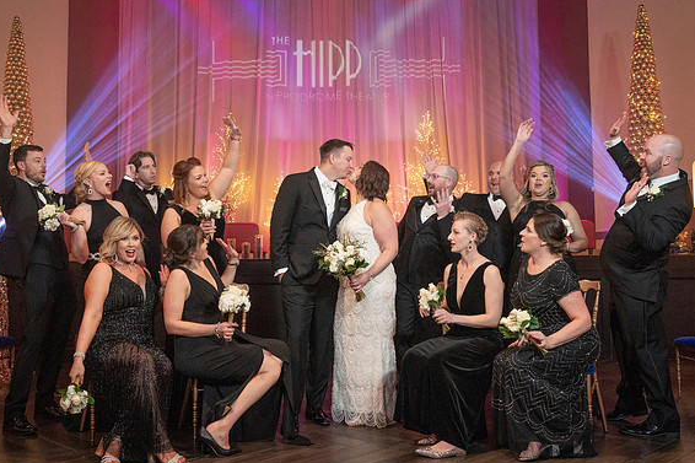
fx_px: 695
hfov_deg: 53.1
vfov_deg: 36.8
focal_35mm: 36
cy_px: 219
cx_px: 336
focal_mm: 32
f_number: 5.6
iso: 4000
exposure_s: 1/100
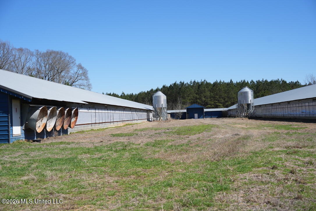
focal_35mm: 47
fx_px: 413
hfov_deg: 41.9
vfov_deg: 28.6
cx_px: 158
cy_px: 106
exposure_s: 1/1600
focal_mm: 47
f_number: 4.5
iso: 200
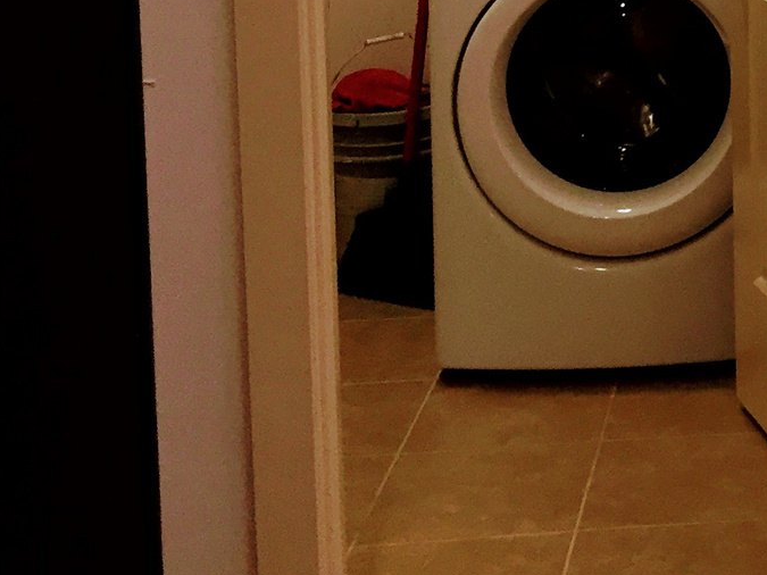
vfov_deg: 15.7
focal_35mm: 88
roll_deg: -0.9
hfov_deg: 19.8
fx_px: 1950
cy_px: -222
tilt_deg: -5.4
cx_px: 1087
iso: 40
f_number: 2.2
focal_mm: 4.15
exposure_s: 1/30
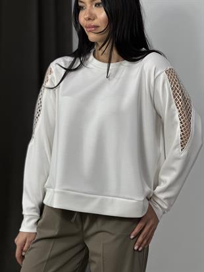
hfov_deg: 19.1
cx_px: 102
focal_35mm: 77
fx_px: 605
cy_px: 136
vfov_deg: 25.3
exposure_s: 1/100
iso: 64
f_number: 2.8
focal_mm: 9
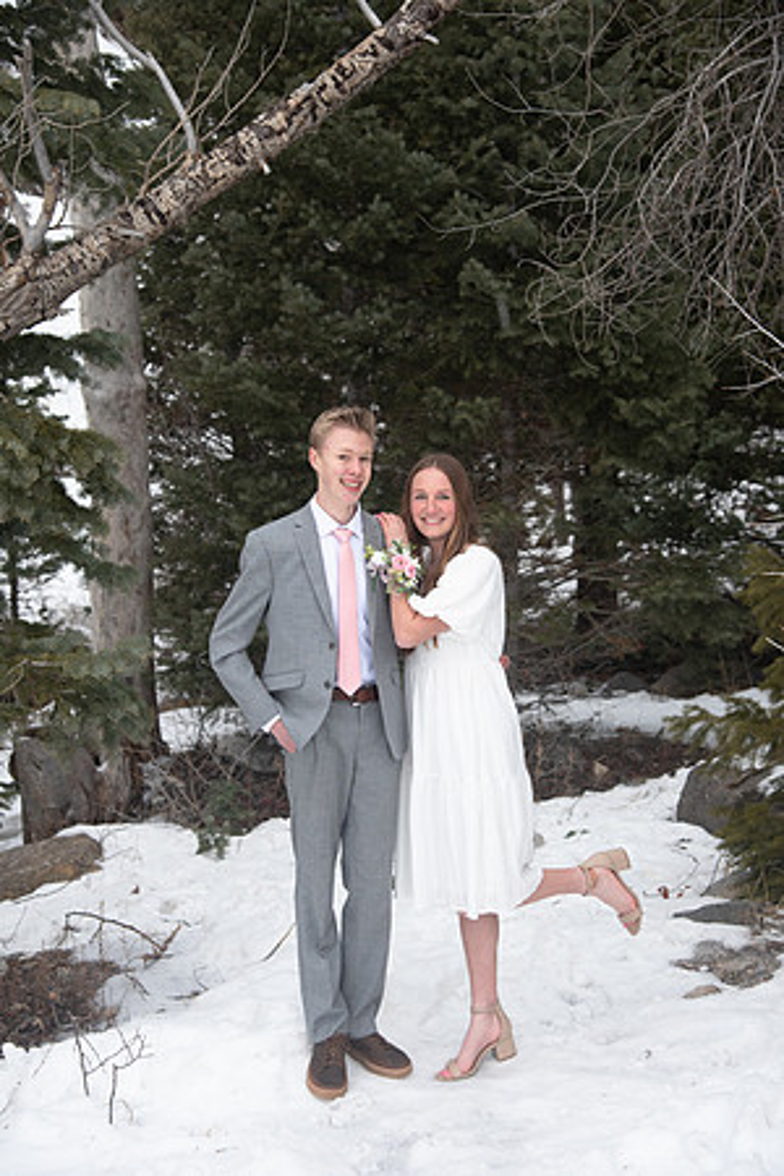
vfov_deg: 38.2
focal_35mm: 52
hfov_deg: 26.0
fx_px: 1699
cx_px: 392
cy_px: 588
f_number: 5
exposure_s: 1/125
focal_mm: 52
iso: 320
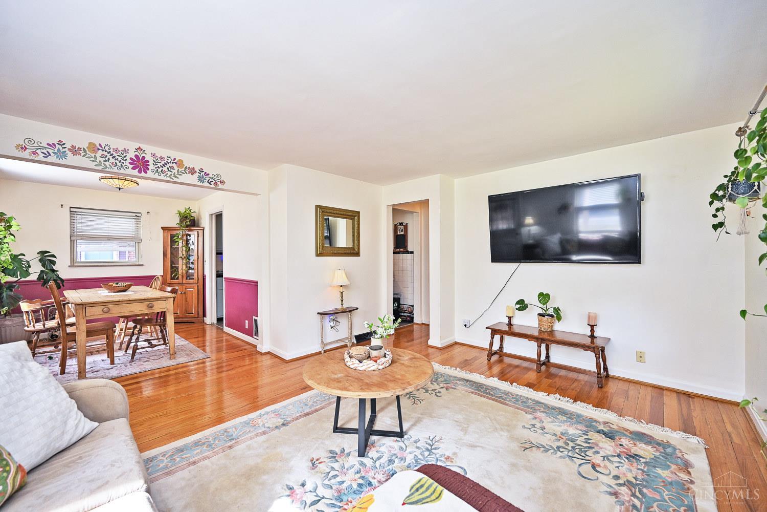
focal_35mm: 14
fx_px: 298
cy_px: 256
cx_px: 384
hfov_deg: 104.3
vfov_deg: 81.2
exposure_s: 1/80
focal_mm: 14
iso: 200
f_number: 4.5
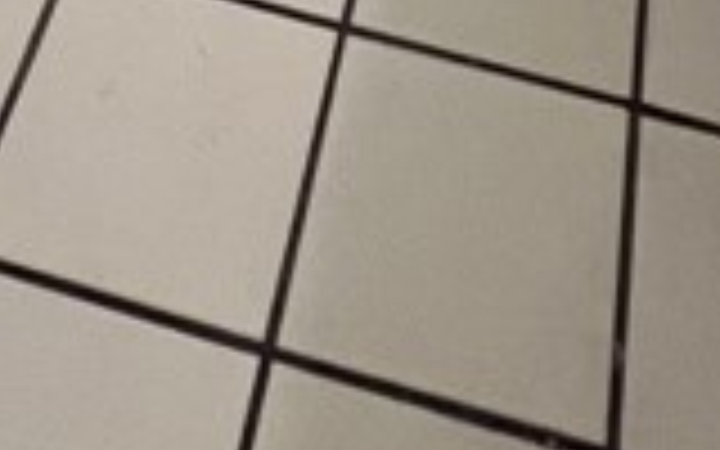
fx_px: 1727
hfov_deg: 23.6
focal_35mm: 88
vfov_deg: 7.1
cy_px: -1602
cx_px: 356
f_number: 1.8
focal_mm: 1.57
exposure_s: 1/120
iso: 200
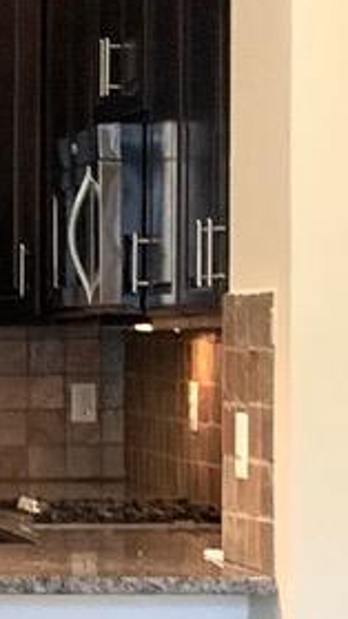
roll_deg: -0.3
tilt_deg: -1.8
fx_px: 3411
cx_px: -680
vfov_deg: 10.3
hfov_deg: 5.5
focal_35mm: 208
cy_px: 433
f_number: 1.8
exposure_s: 1/60
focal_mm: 4.25
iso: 200
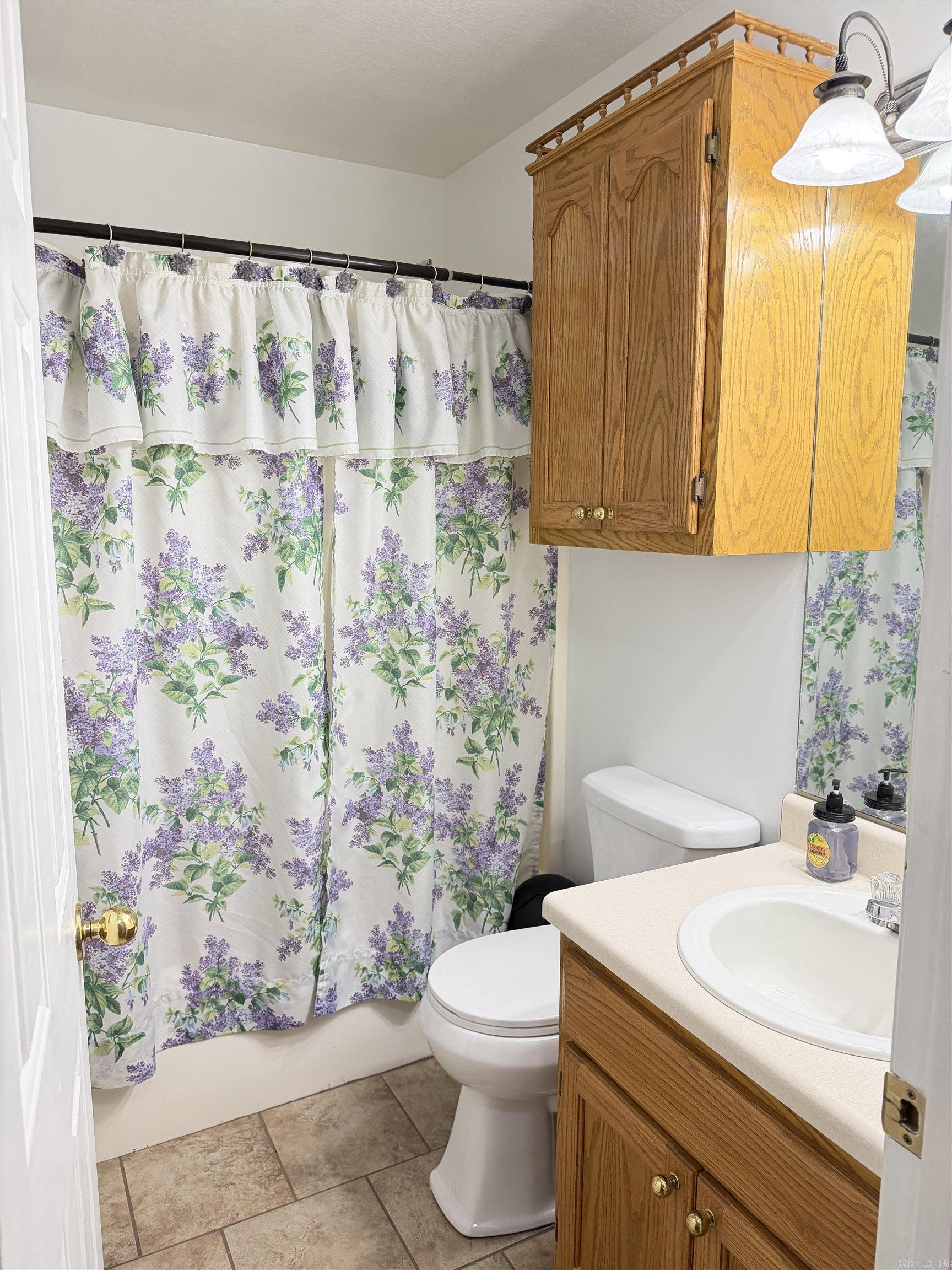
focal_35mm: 24
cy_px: 635
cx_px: 476
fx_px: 880
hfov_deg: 56.8
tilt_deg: -9.2
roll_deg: +0.4
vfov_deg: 71.6
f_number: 1.78
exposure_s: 1/120
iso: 400
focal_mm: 6.76
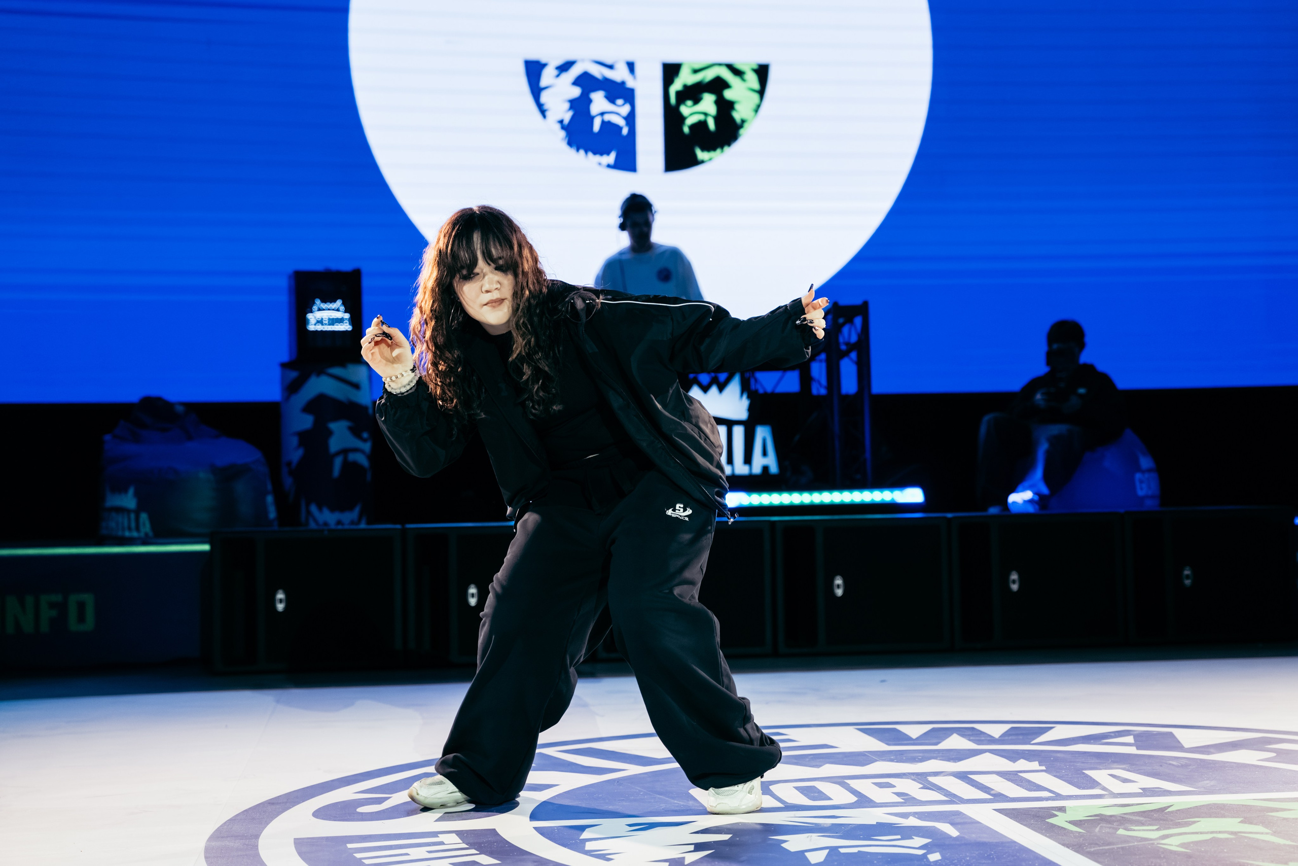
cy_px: 433
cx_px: 662
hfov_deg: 37.0
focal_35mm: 54
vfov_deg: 25.1
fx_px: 1941
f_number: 2.8
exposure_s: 1/800
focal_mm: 52
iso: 2500
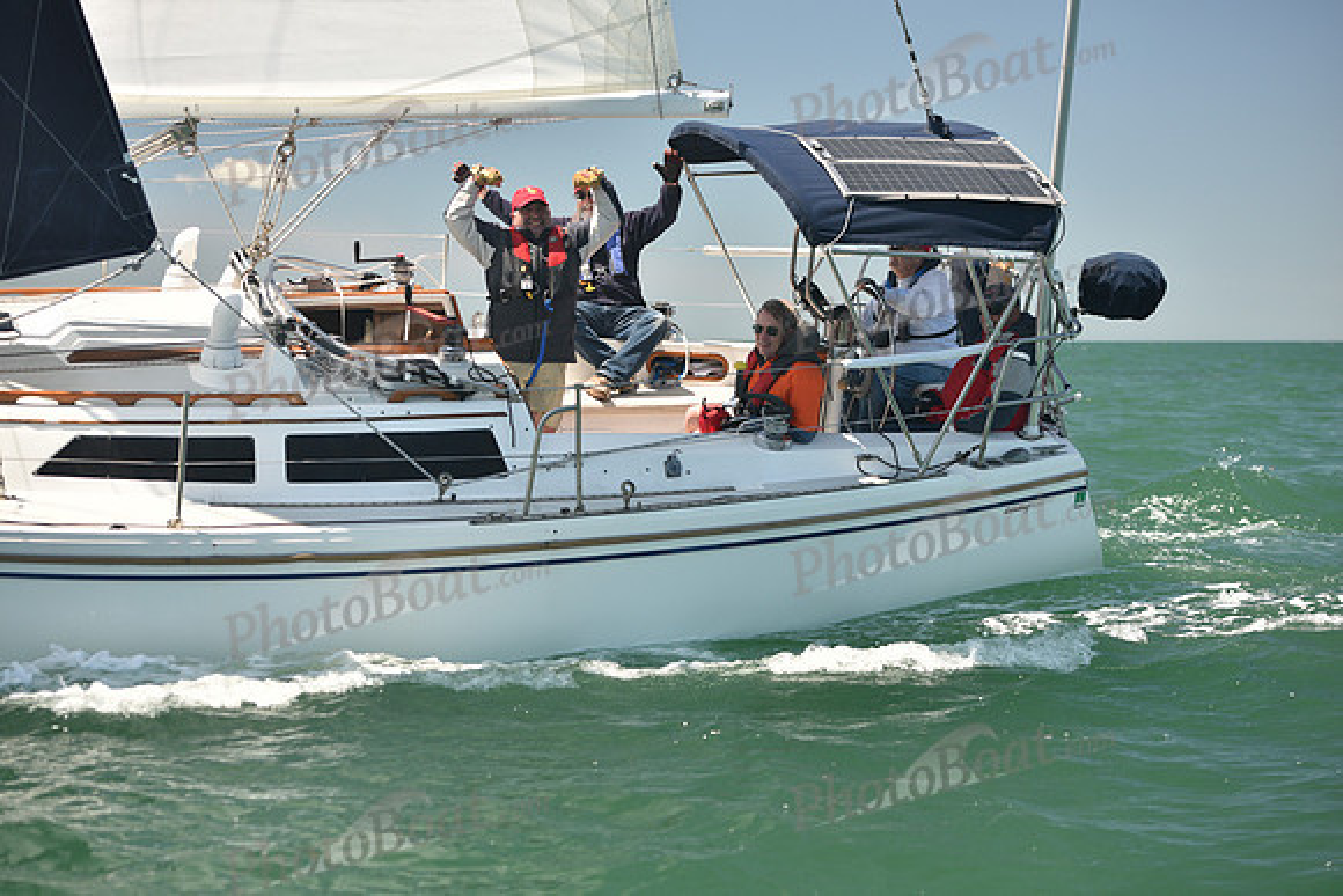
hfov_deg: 26.0
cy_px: 448
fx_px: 2910
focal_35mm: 78
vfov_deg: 17.5
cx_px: 672
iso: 250
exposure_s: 1/800
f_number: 3.5
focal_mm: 78
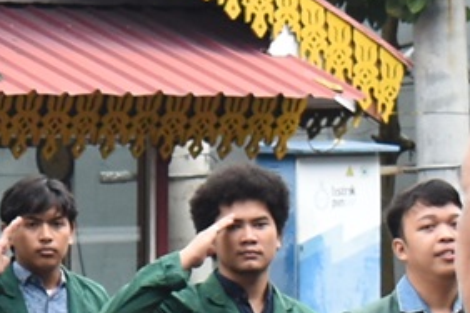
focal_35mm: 359
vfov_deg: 3.8
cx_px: -853
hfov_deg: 5.4
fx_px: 4687
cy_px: 215
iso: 500
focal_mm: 30
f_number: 5.6
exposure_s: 1/200
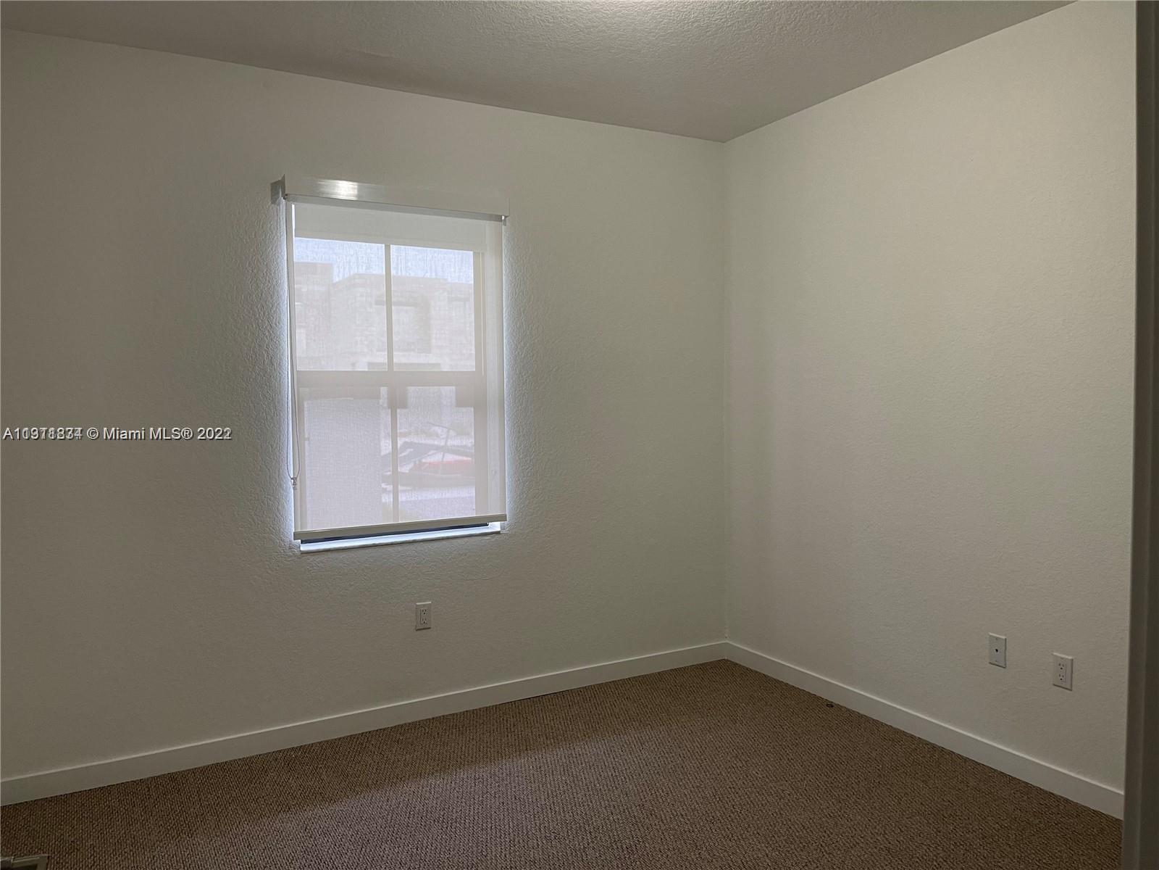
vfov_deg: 53.1
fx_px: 871
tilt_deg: -2.3
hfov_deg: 67.3
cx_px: 580
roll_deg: +0.8
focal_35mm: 26
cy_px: 435
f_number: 1.6
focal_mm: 5.1
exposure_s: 1/60
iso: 125
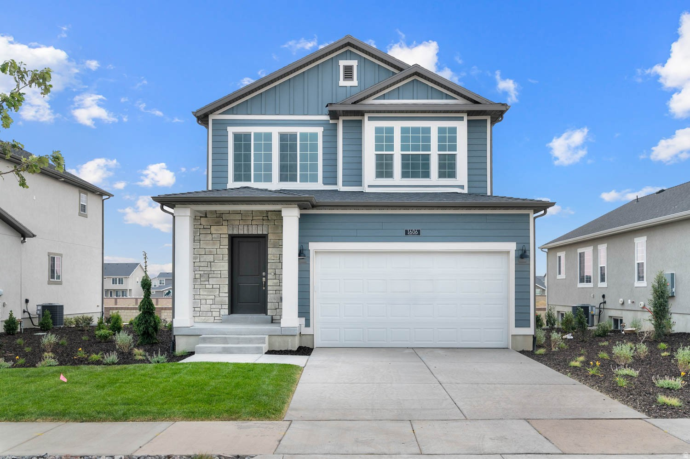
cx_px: 345
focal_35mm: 30
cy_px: 230
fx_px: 575
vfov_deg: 43.6
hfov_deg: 62.0
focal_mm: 30
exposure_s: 1/800
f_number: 8
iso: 320
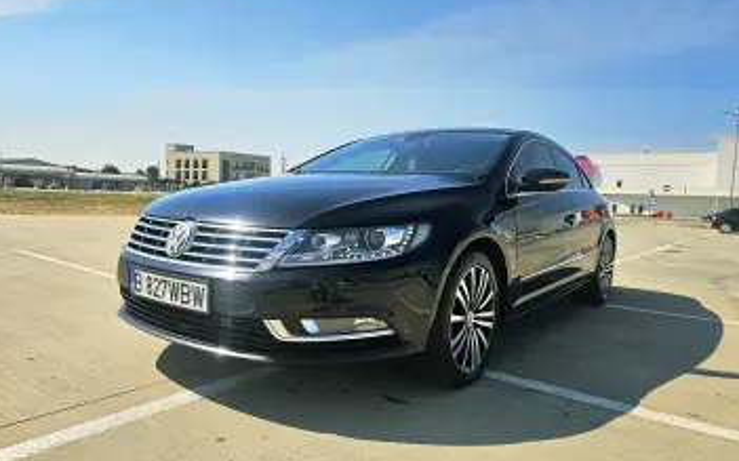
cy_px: 225
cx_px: 362
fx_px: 503
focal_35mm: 25
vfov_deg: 49.2
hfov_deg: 72.6
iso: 25
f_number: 1.8
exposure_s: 1/3333
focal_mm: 5.4
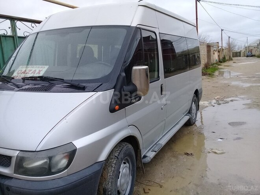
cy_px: 98
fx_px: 233
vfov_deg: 45.4
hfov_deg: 58.4
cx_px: 130
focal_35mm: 31
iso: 50
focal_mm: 3.3
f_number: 2.2
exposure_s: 1/229
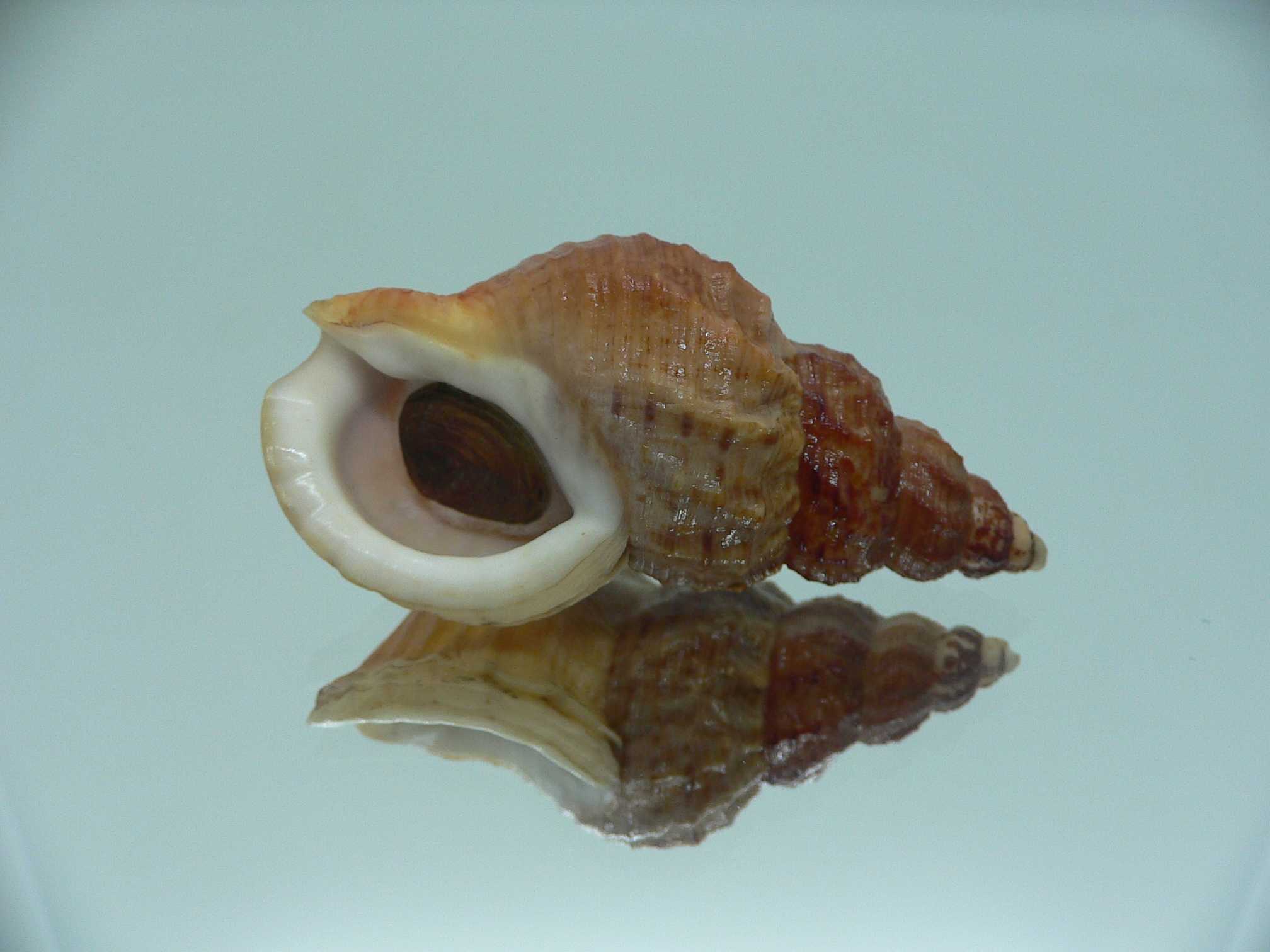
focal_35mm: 35
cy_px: 476
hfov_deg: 52.6
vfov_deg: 40.7
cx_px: 635
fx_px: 1284
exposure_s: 1/60
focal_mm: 4.6
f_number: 2.8
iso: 100
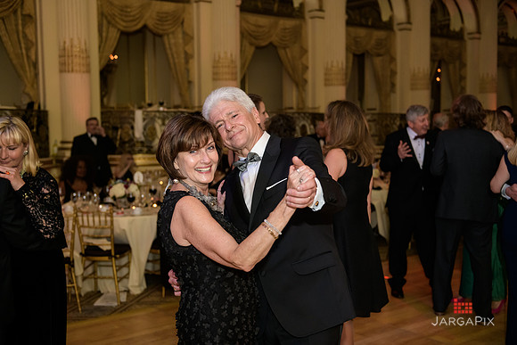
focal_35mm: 42
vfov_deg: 31.9
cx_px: 258
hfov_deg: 46.4
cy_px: 172
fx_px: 603
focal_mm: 42
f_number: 3.2
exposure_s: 1/125
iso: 1600
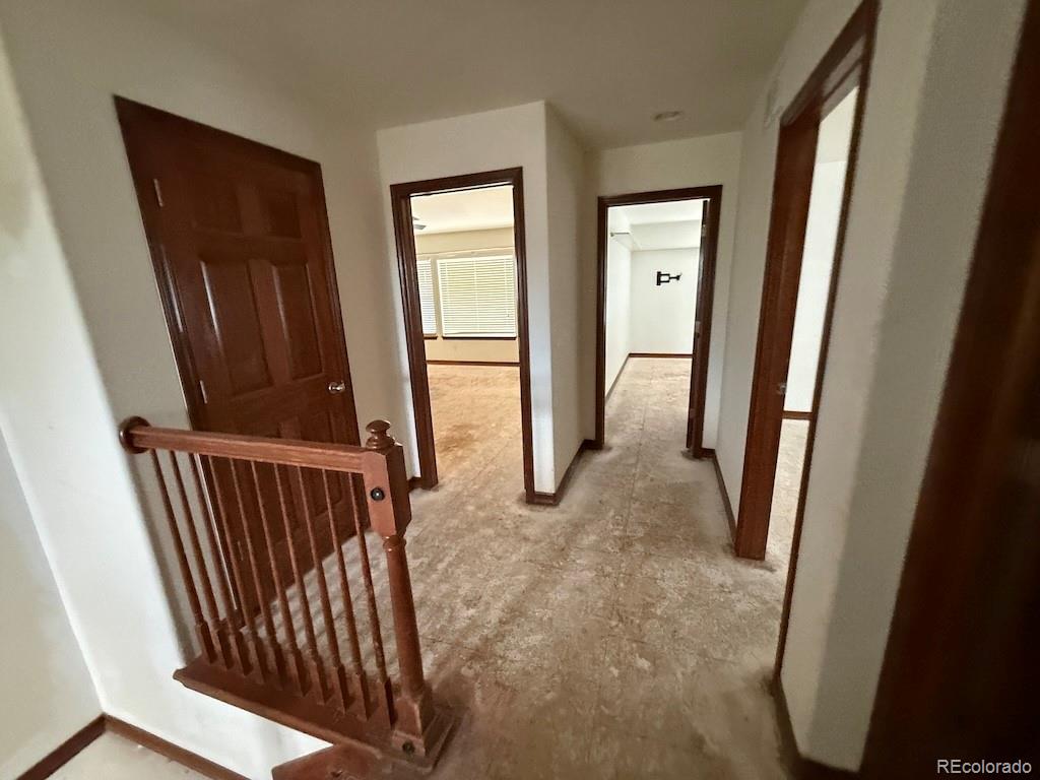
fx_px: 421
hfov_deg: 102.1
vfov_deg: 85.7
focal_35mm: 14
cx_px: 520
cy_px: 390
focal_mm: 2.22
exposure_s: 1/60
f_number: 2.2
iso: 1000
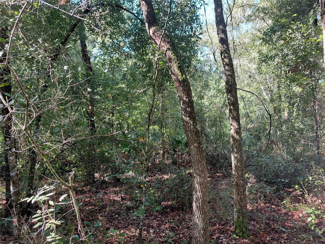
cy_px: 122
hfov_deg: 69.4
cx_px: 162
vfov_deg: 54.9
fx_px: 235
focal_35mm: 25
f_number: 1.8
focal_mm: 4.69
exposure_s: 1/120
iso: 80
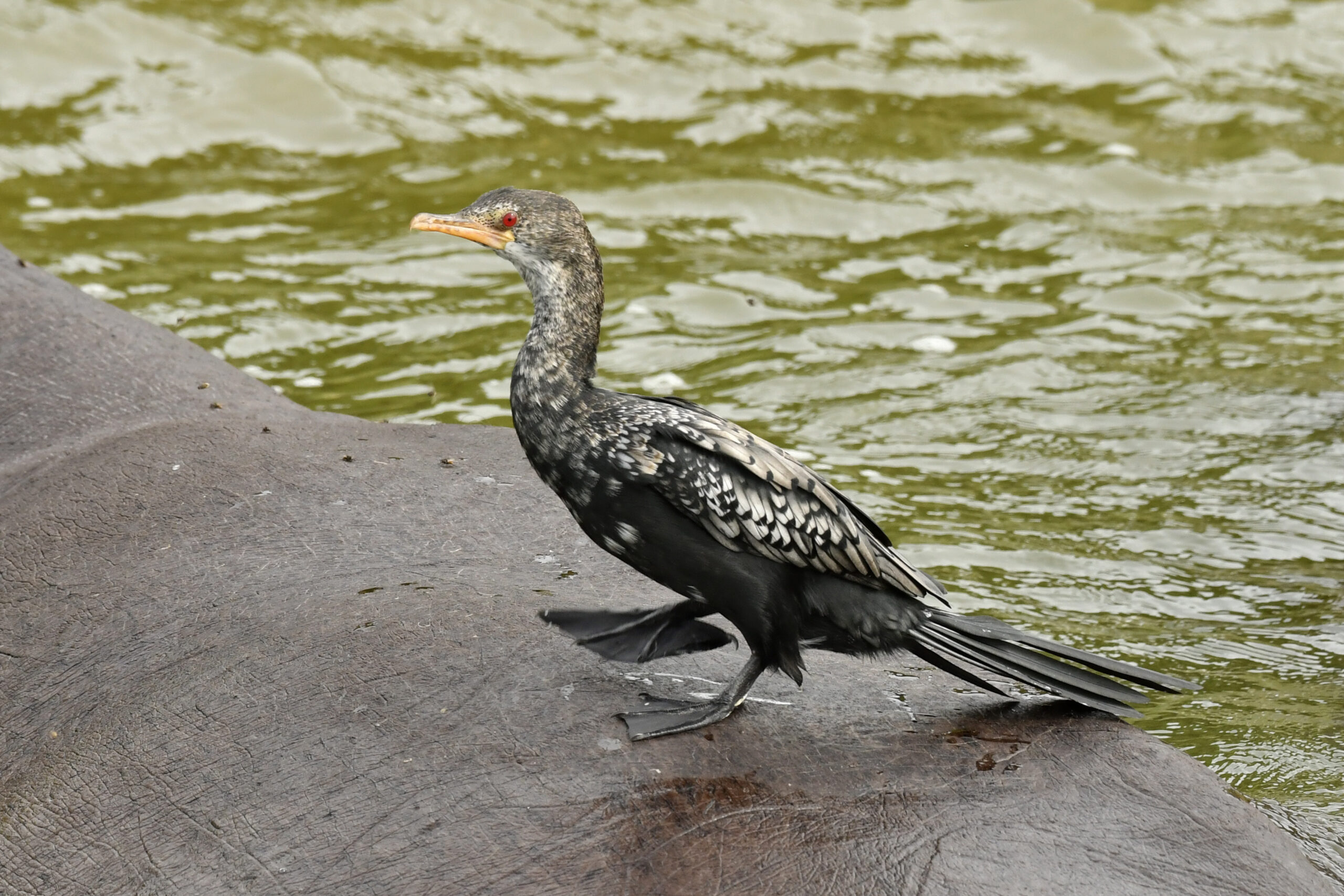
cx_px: 672
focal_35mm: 585
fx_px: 21840
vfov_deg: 2.4
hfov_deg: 3.5
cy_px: 448
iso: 500
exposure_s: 1/640
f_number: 8
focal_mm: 390
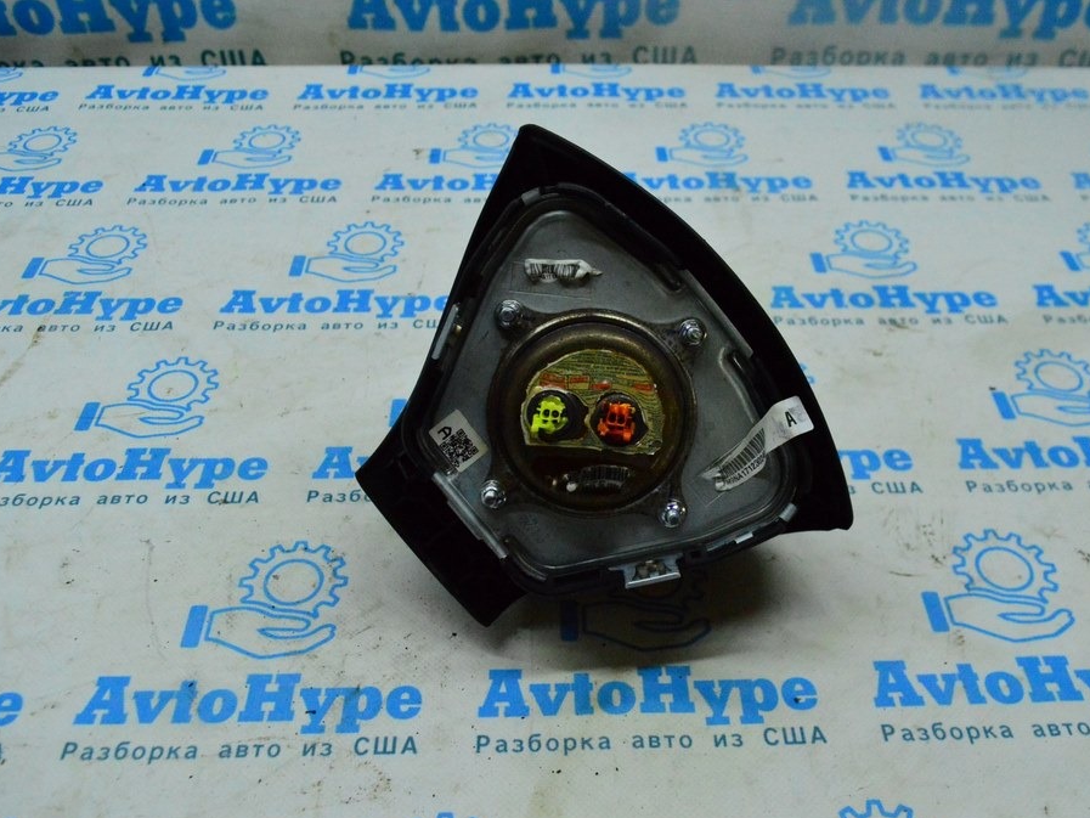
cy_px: 413
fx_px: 1088
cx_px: 558
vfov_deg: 41.2
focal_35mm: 35
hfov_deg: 53.2
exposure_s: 1/800
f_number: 6.3
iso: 6400
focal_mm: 21
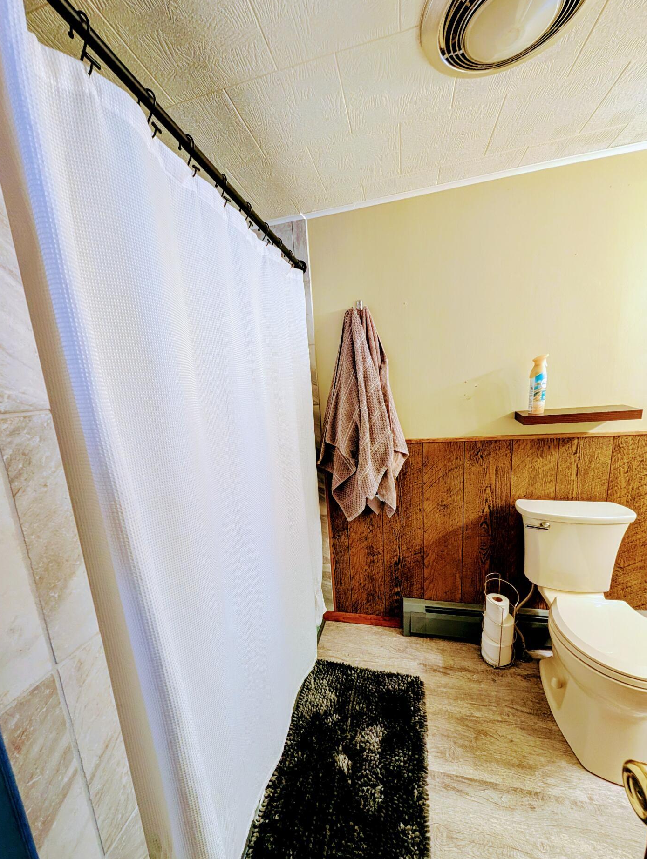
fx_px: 323
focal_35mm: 13
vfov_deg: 105.9
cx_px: 315
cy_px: 462
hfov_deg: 90.0
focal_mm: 2.02
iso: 105
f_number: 1.7
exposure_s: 1/24
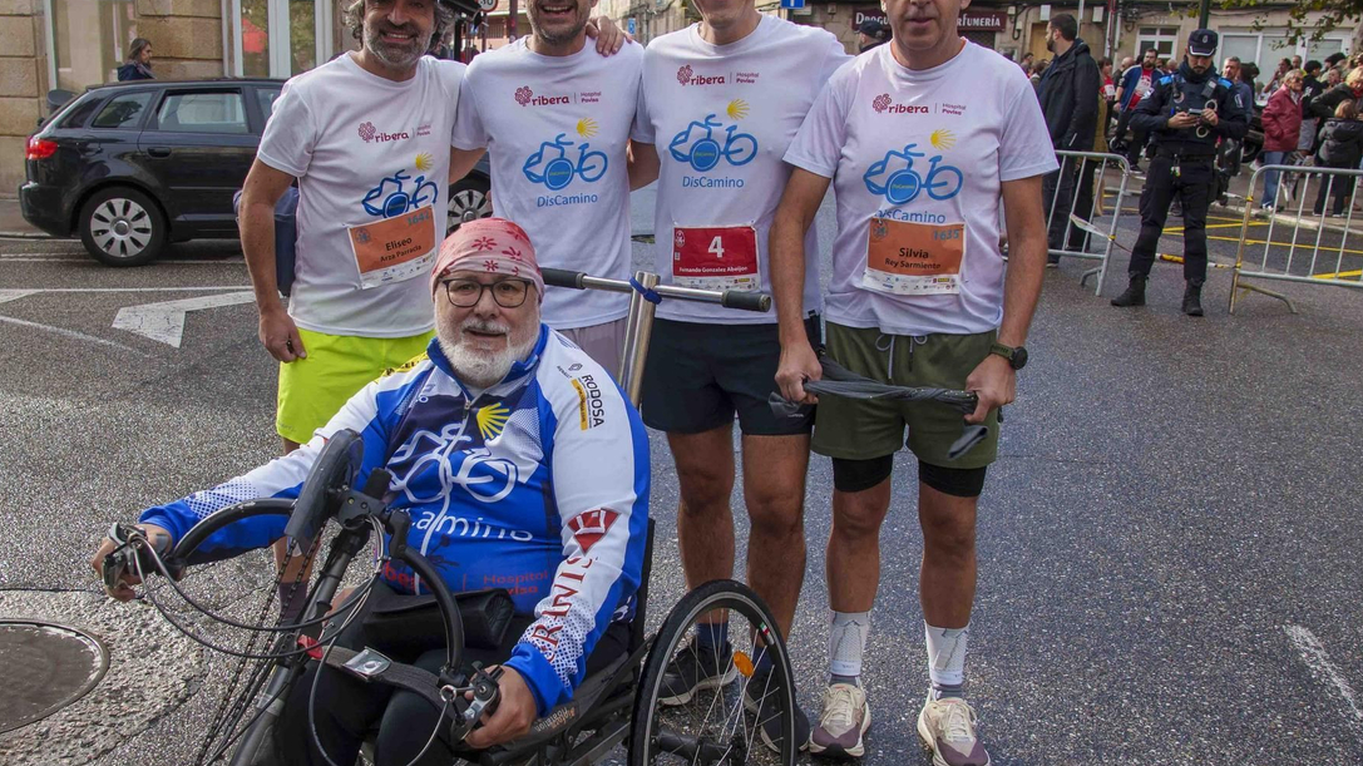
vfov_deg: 31.9
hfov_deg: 53.9
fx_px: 1337
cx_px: 592
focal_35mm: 37
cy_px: 428
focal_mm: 16
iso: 125
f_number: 4
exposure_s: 1/400
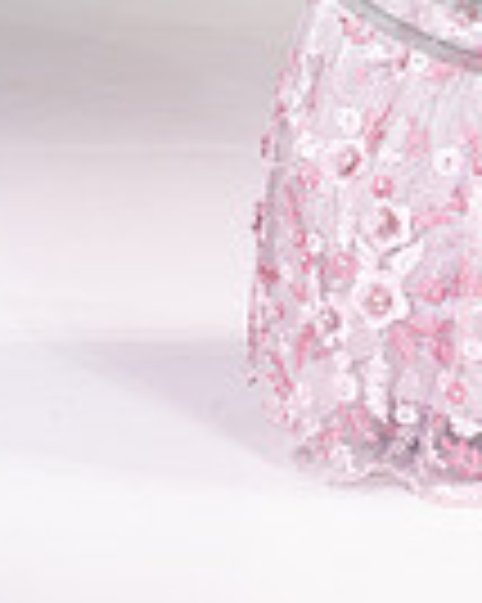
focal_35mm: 289
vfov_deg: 6.6
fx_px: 5159
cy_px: -360
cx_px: 610
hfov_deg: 5.3
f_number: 5.6
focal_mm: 92
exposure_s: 1/400
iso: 2000
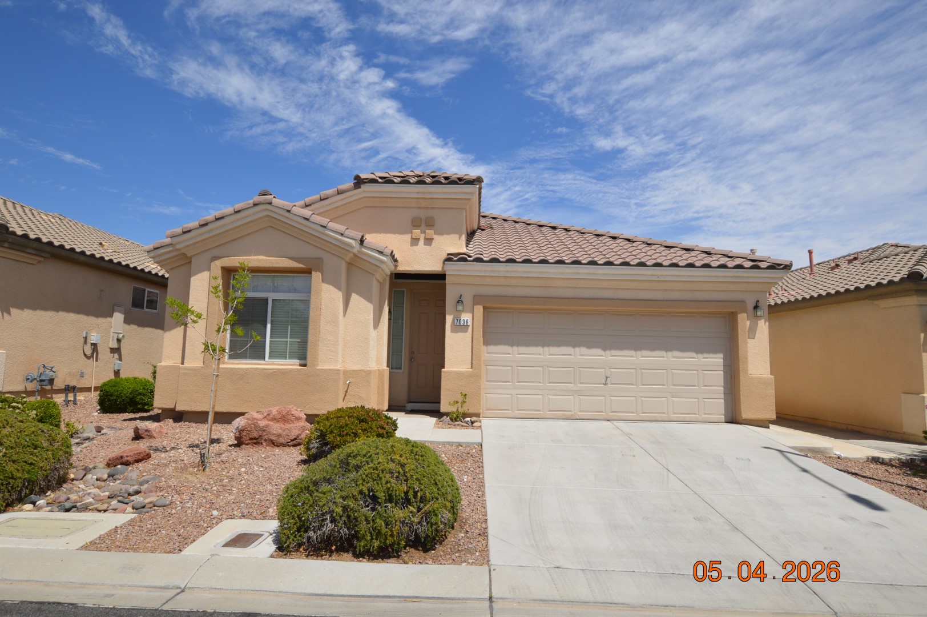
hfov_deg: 81.2
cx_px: 464
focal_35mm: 21
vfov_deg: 59.4
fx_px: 540
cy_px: 308
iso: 100
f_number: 11
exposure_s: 1/200
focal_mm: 14
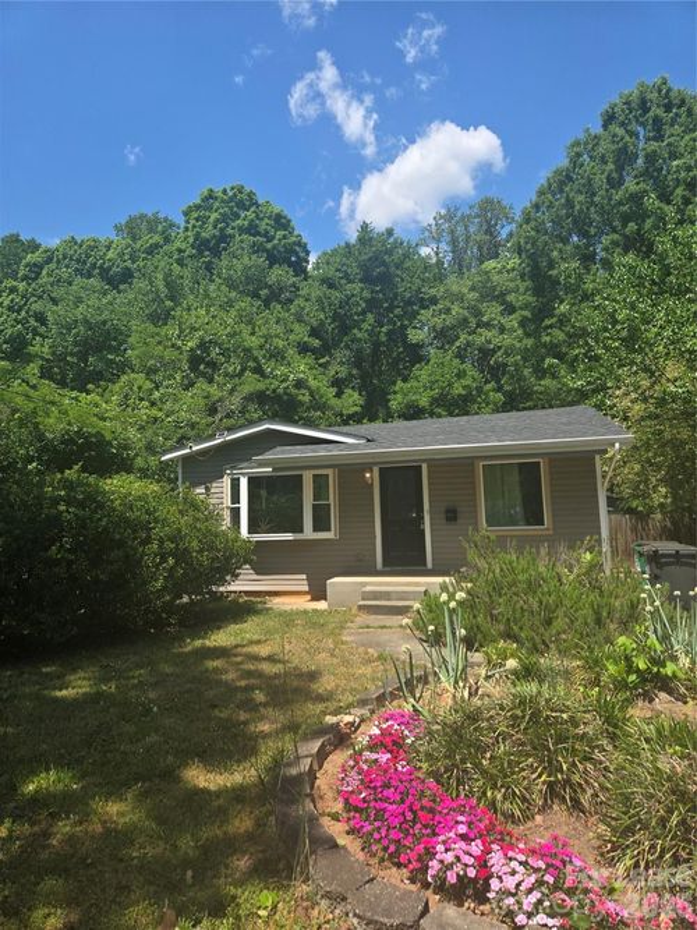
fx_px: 618
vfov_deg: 73.9
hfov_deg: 58.9
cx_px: 348
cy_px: 465
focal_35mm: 23
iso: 64
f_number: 1.8
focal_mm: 5.4
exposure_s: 1/2921
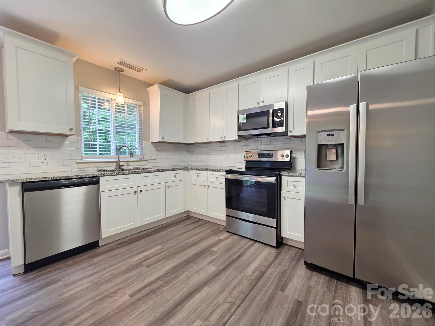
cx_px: 218
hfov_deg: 106.2
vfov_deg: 89.9
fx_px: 163
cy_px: 163
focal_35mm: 13
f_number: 1.9
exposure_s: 1/60
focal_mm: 2.2
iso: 160
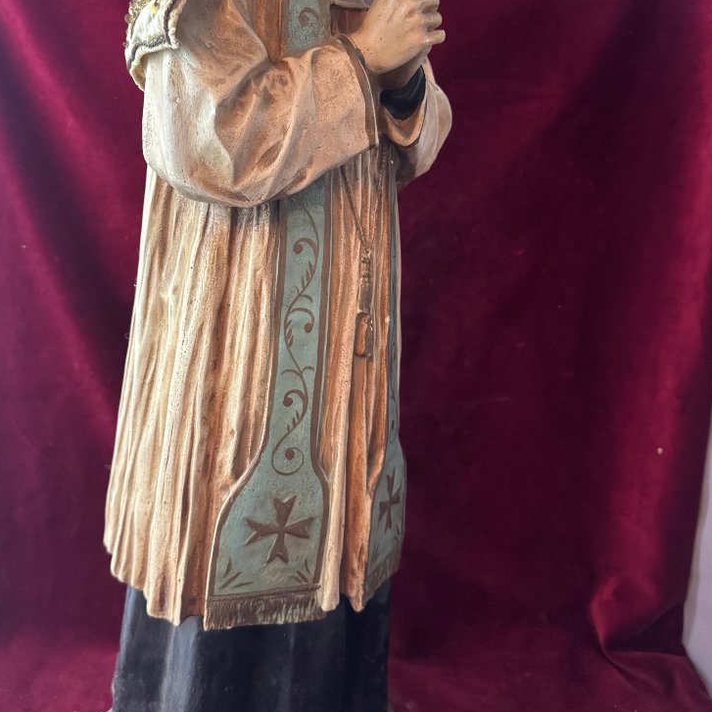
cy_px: 263
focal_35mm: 35
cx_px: 309
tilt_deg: -10.8
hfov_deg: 47.1
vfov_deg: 46.8
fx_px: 814
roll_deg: -0.5
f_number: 1.78
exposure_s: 1/50
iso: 800
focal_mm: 6.76
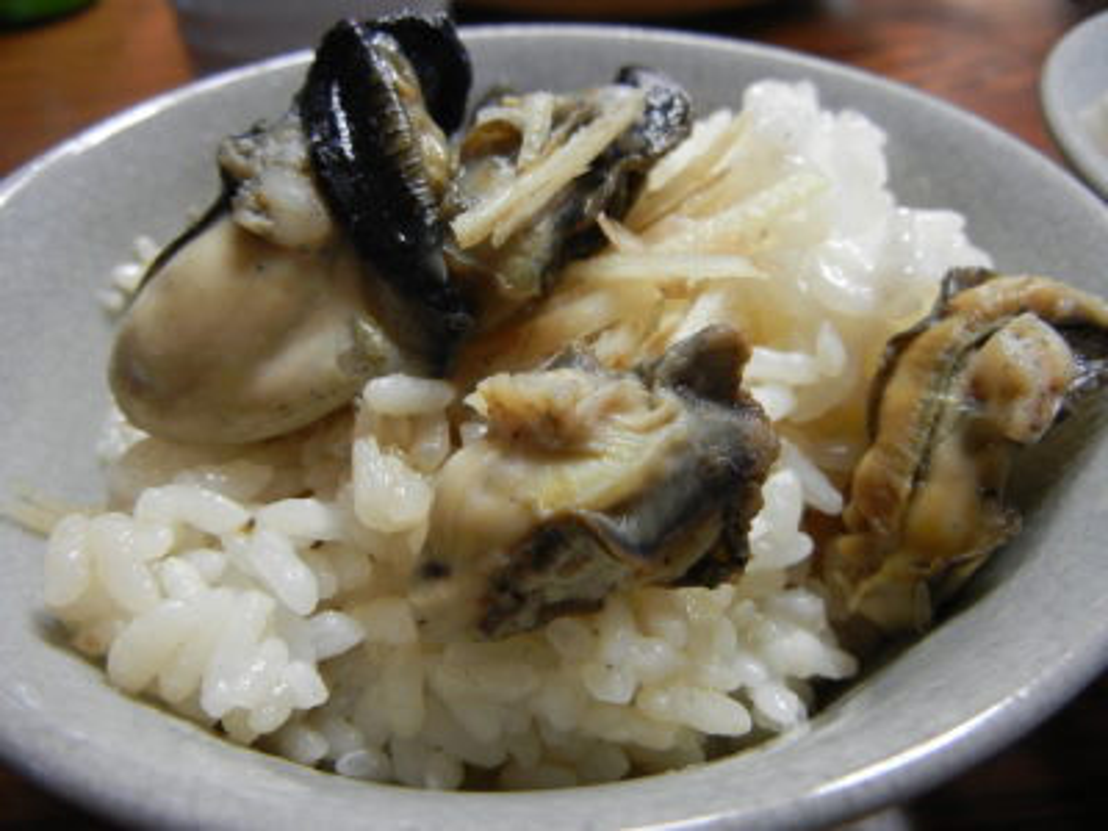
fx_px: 960
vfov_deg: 46.8
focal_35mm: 30
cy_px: 416
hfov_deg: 60.0
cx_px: 554
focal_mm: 5.4
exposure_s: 1/22.3
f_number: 3.5
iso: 400
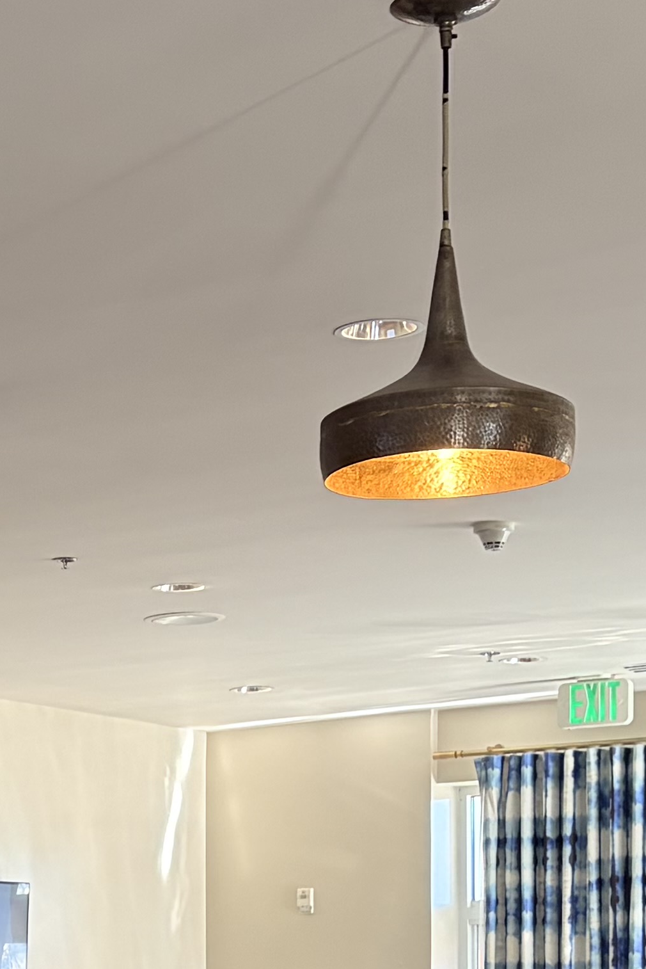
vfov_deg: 19.2
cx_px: -283
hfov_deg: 12.8
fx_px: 2744
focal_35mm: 102
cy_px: 1046
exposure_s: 1/60
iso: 80
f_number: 1.6
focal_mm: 5.96
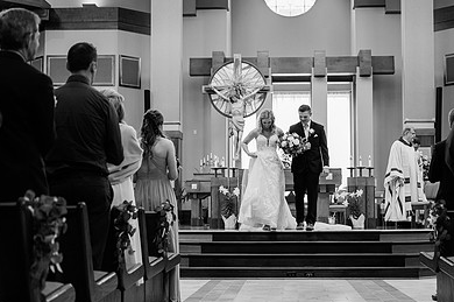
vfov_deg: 21.2
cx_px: 255
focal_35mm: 64
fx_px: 806
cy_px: 160
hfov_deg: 31.4
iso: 1000
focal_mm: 43
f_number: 2.8
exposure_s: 1/250
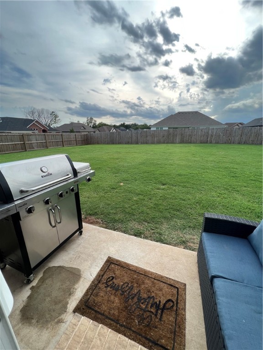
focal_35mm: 13
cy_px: 175
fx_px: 132
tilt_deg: -16.8
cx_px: 132
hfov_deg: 89.9
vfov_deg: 106.2
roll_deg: +0.3
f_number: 1.8
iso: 32
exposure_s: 1/589
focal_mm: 1.57
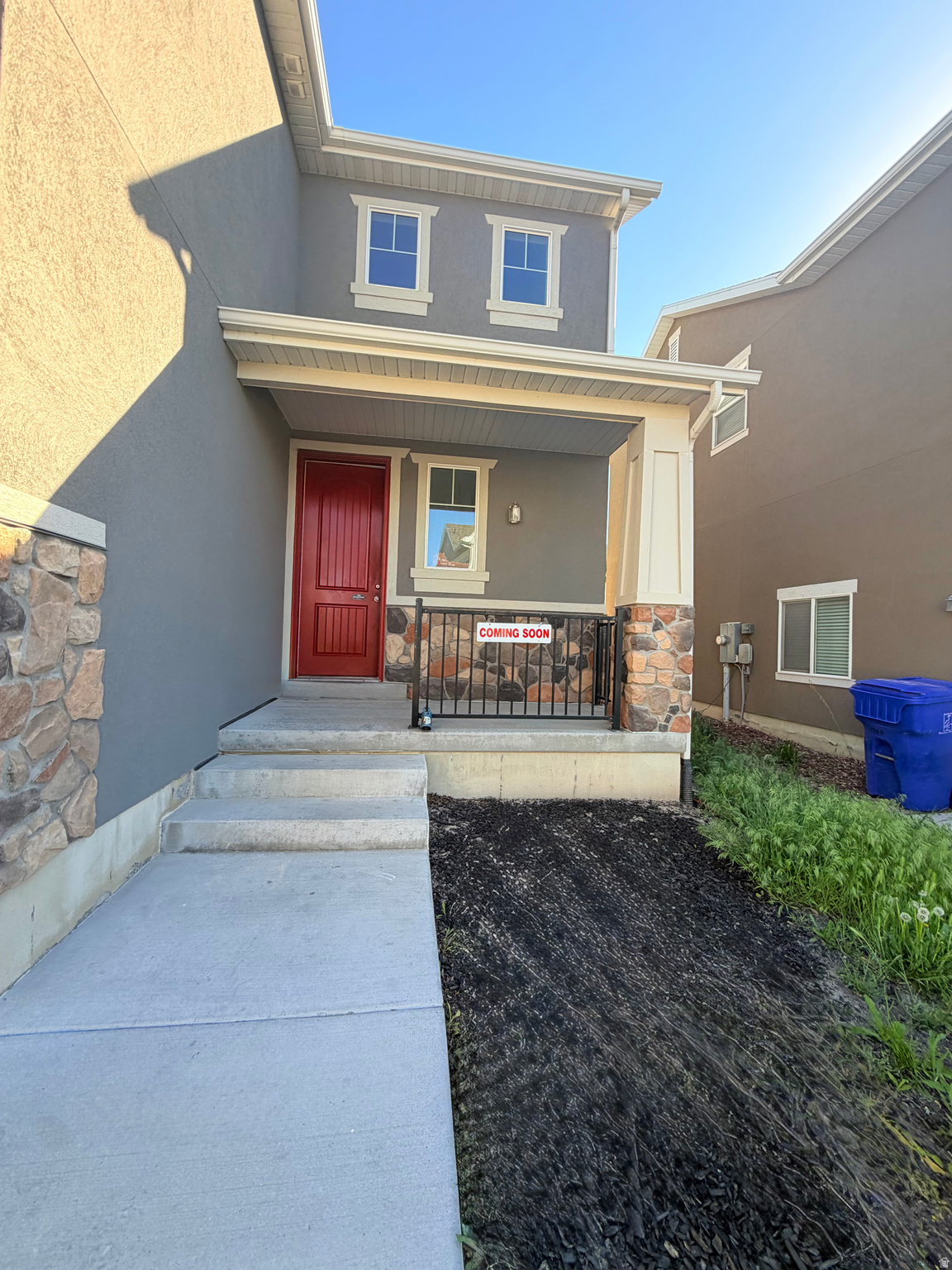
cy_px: 635
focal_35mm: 14
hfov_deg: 85.7
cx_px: 476
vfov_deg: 102.1
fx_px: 513
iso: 40
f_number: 2.2
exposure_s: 1/224
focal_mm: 2.22
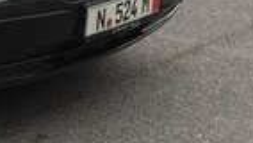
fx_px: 1054
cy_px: -96
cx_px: -189
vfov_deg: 7.6
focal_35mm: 157
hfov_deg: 12.6
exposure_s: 1/503
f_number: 2.4
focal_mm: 3.3
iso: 25
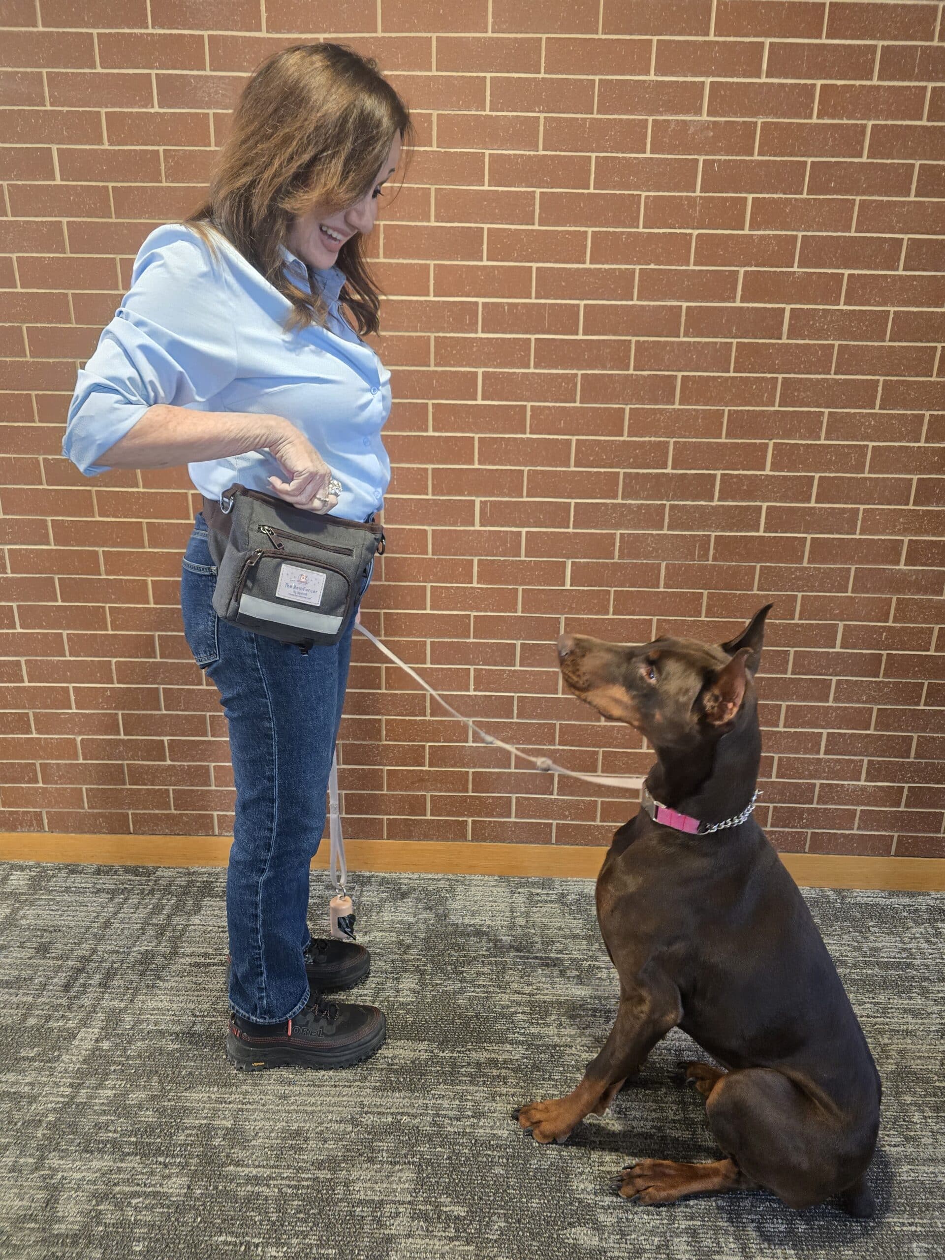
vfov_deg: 73.9
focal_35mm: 23
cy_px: 630
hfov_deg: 58.9
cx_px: 472
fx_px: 837
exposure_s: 1/60
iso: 640
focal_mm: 6.3
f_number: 1.7
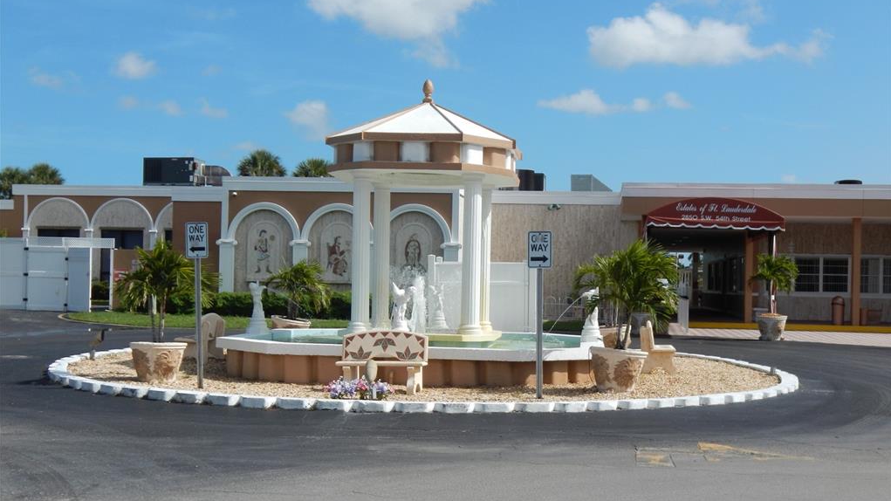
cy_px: 271
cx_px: 446
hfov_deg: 43.7
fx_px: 1110
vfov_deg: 25.4
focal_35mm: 47
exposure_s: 1/1600
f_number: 3.8
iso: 125
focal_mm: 7.7
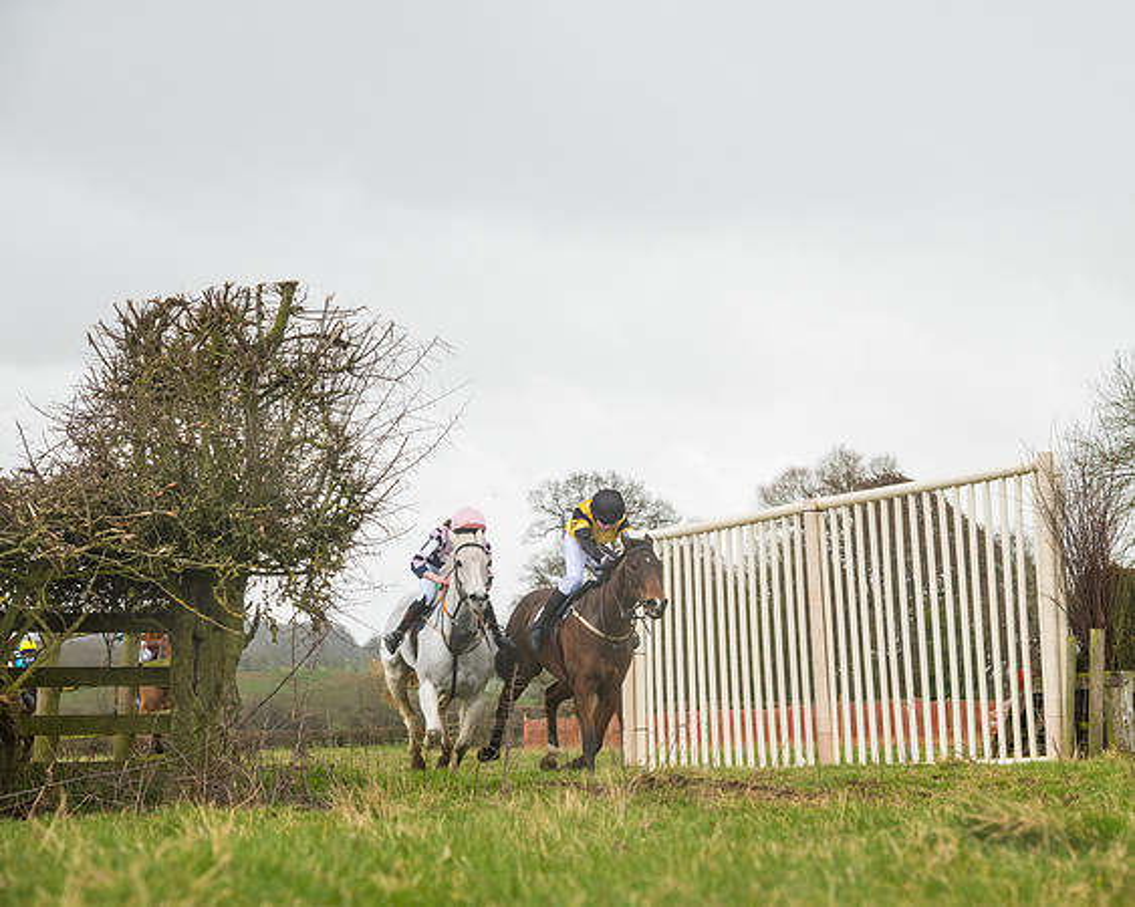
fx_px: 3054
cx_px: 730
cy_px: 461
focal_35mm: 91
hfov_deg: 21.0
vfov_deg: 16.9
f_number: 5
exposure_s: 1/1000
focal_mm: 70
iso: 1000
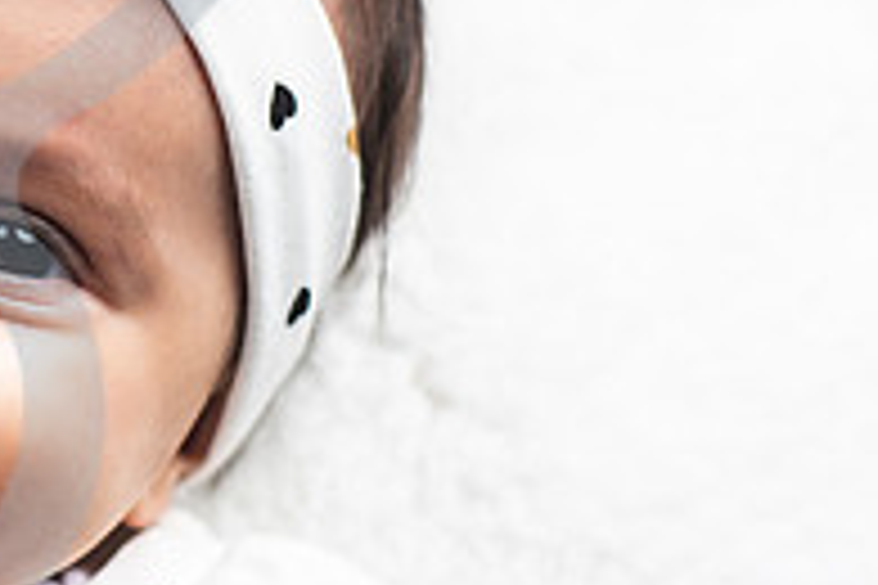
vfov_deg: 9.2
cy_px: 209
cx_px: -423
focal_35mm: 149
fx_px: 3634
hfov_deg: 13.1
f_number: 2.8
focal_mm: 50
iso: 64
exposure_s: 1/200
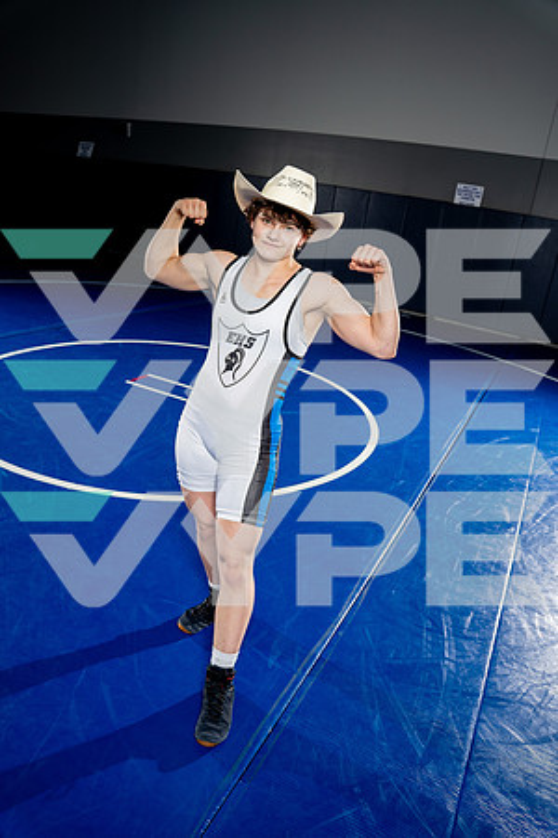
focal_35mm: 25
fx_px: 581
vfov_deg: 71.5
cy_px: 419
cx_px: 279
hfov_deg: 51.3
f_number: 4
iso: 250
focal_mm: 25
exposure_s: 1/250
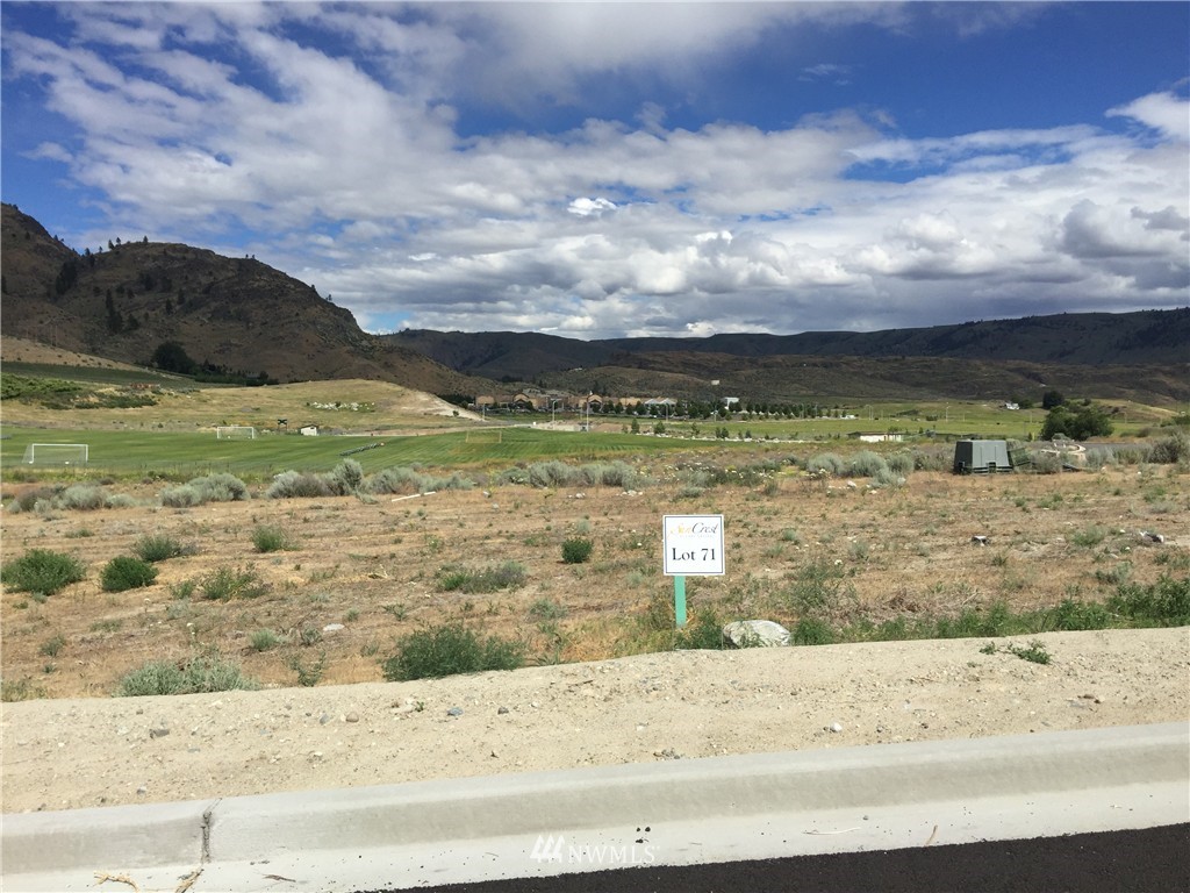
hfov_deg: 61.7
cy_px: 446
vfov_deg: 48.2
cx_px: 595
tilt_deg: -2.1
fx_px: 997
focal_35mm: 29
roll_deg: -0.8
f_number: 2.2
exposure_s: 1/4405
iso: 32
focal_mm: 4.15
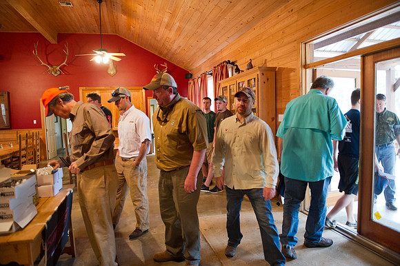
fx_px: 267
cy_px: 133
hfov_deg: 73.8
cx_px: 200
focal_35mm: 24
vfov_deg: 53.1
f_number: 2.8
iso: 3200
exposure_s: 1/60
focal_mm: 24
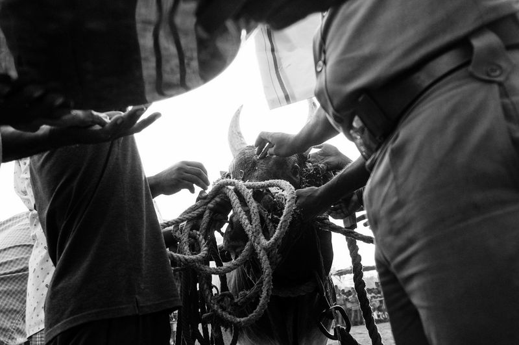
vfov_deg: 36.8
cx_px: 260
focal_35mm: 36
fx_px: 518
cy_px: 172
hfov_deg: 53.2
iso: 400
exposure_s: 1/500
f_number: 4.5
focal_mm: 24
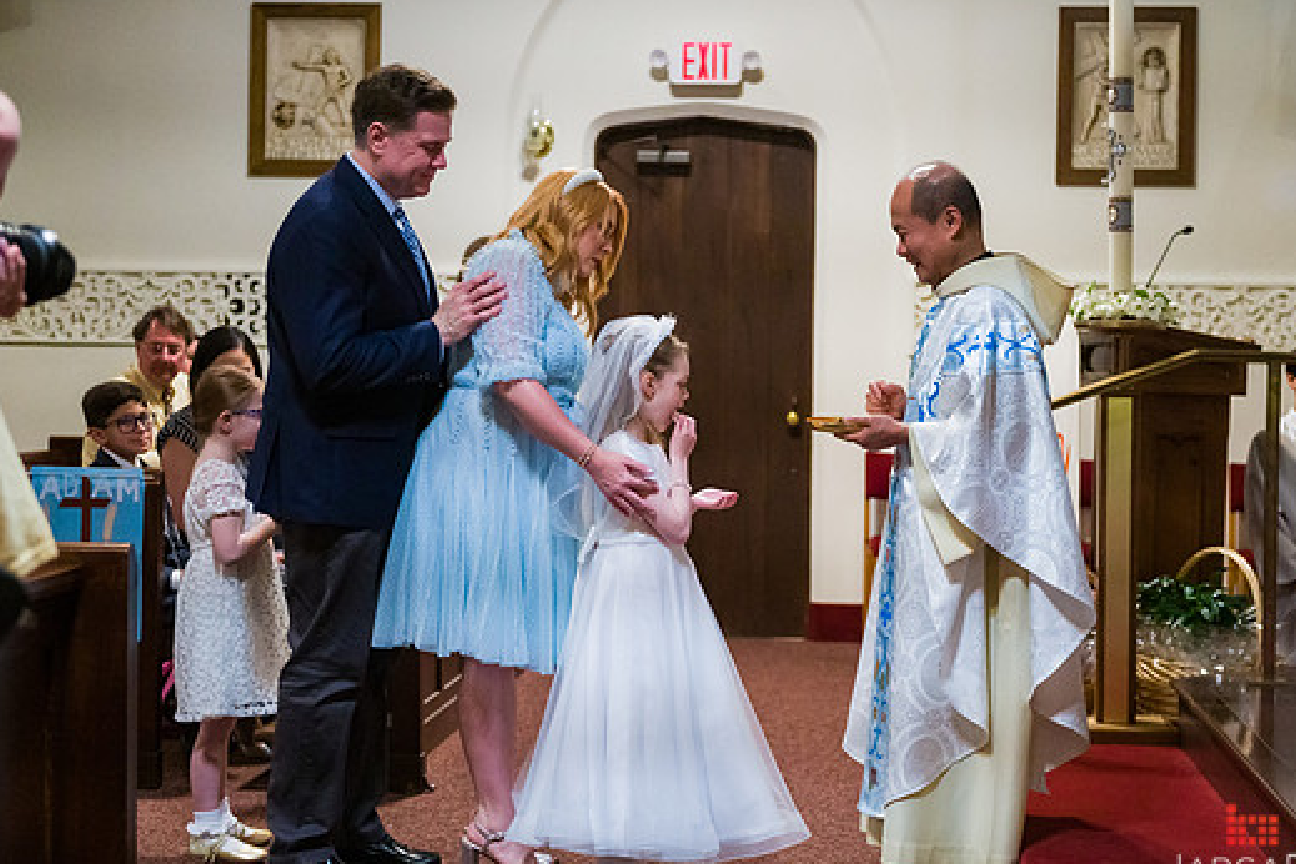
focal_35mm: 67
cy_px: 452
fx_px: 2412
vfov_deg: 20.3
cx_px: 679
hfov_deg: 30.1
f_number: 3.2
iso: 6400
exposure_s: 1/400
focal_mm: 60
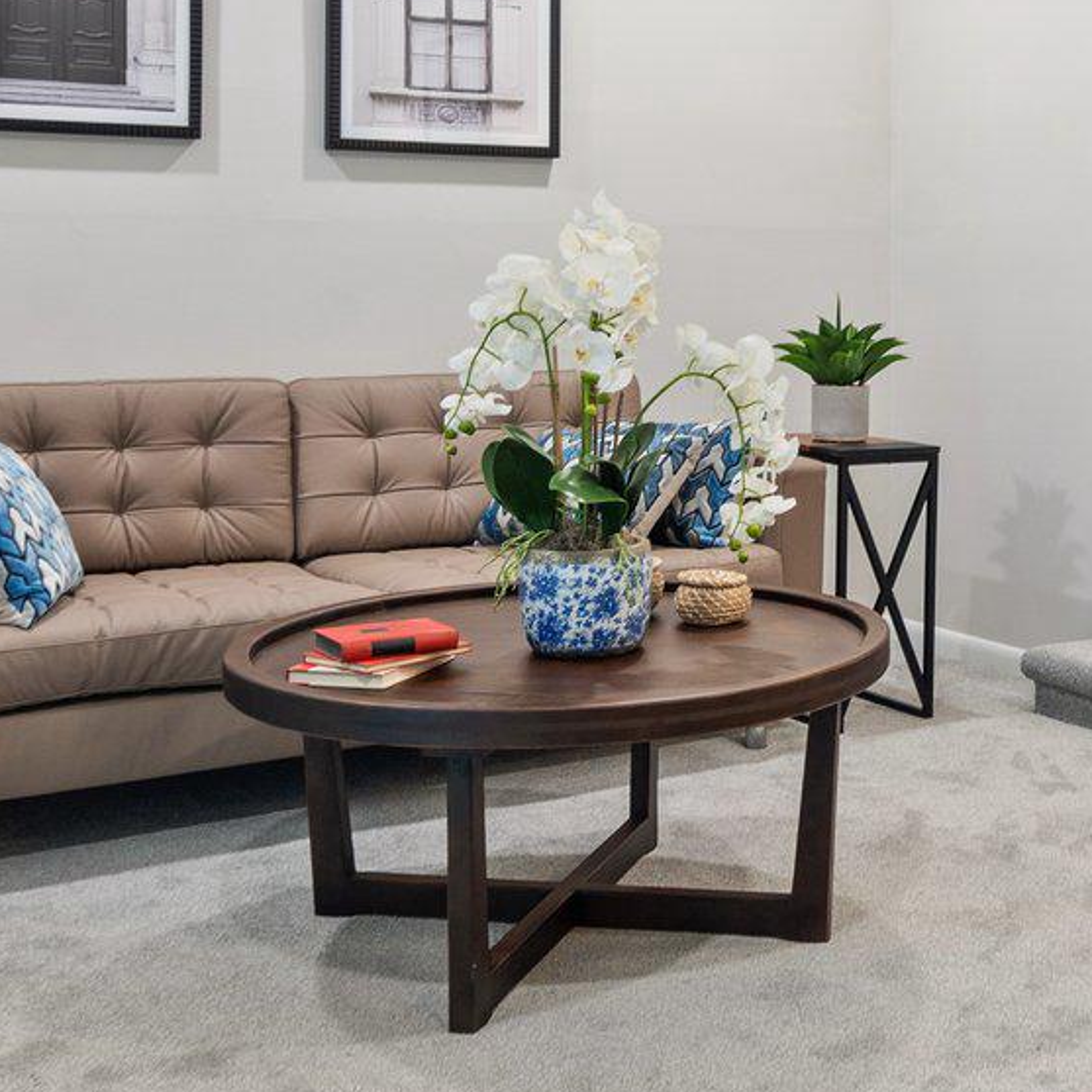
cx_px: 967
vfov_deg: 33.1
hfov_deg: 32.5
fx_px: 1785
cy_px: 230
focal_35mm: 50
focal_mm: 16
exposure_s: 1/4
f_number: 8
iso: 500
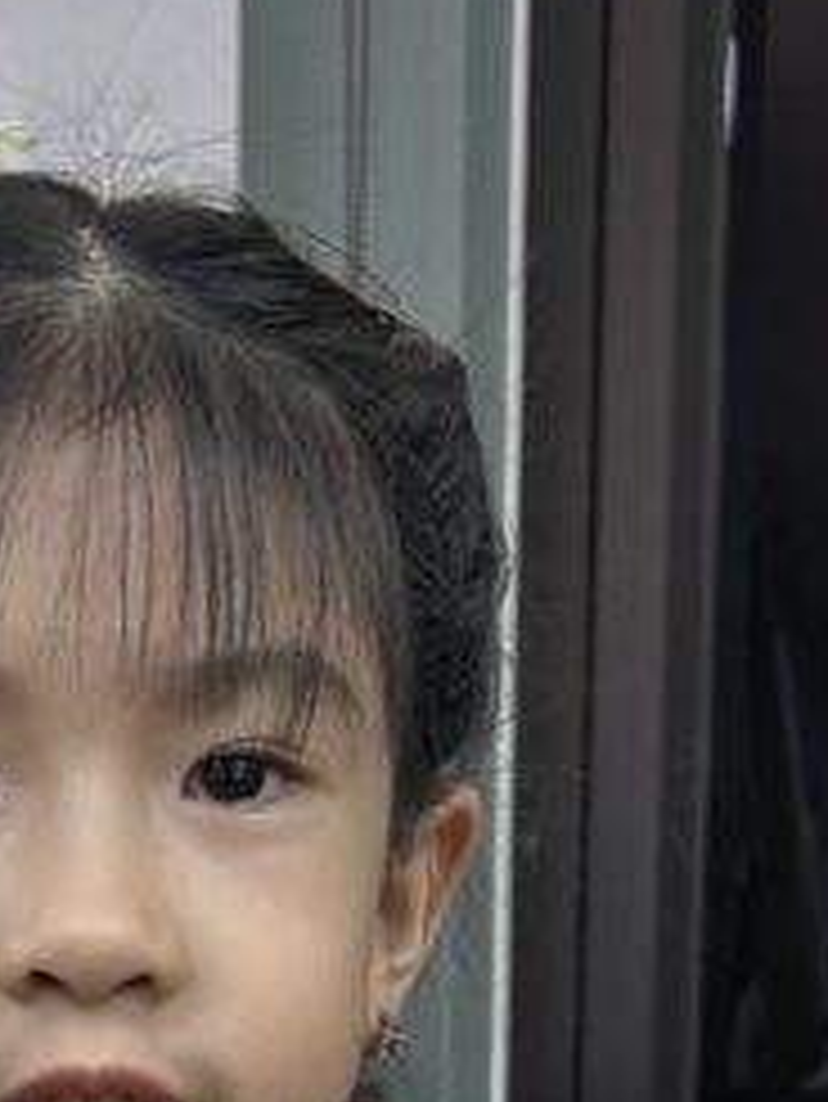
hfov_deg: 13.9
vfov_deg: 16.3
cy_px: 1826
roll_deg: -1.7
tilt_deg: -10.5
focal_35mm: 106
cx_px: 162
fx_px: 3378
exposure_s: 1/100
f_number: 1.5
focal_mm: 5.7
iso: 64
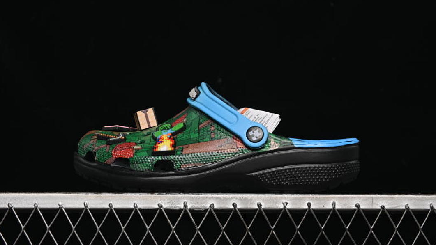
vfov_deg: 15.1
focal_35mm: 80
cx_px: 219
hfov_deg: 26.5
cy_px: 103
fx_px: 925
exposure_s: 1/50
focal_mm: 50
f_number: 6.3
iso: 160
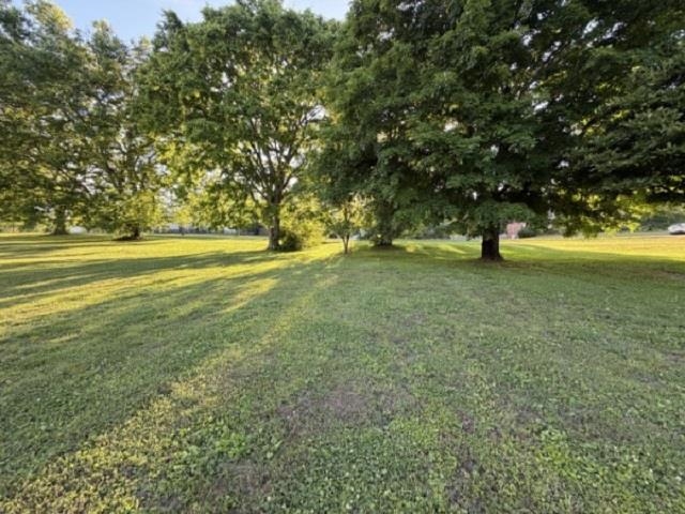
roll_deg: -1.4
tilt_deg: -2.1
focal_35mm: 14
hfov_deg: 102.1
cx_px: 342
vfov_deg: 85.7
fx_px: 277
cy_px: 257
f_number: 2.2
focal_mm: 2.22
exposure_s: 1/121
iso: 80
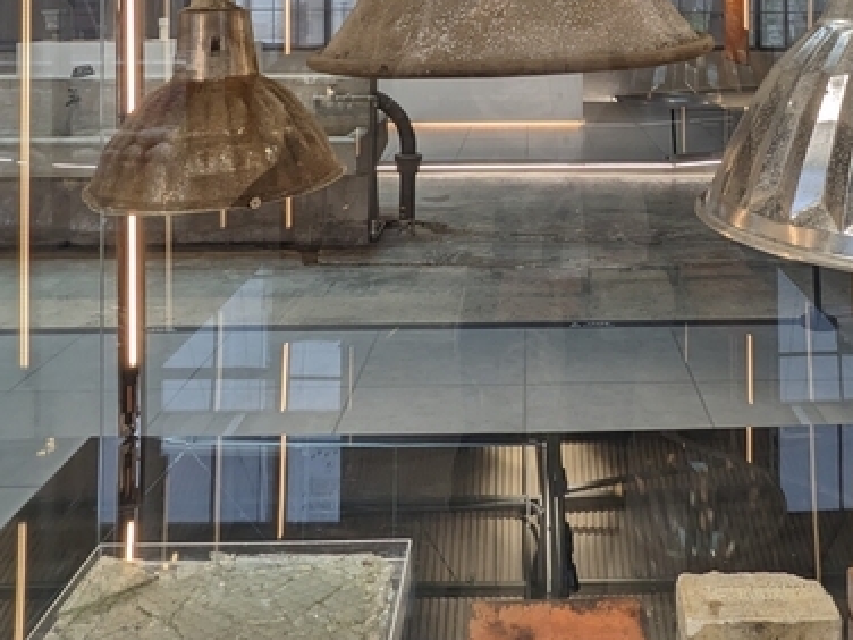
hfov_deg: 53.2
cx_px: 549
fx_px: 838
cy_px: -2
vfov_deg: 37.3
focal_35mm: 34
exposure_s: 1/97.8
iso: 37
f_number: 2.2
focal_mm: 2.22
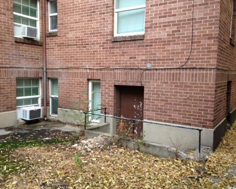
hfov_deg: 51.5
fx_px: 244
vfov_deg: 42.2
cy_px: 93
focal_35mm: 35
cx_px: 112
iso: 50
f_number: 2.4
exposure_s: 1/30
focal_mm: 4.12
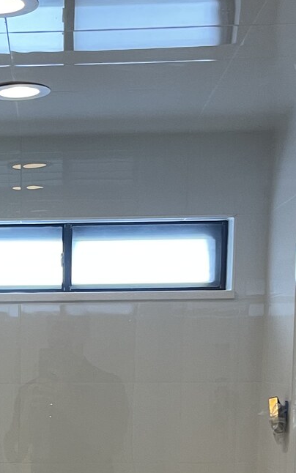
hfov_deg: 15.4
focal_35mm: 82
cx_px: -44
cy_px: 507
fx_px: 1058
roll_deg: +0.4
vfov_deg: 23.8
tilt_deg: -6.7
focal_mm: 5.1
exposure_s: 1/60
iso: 80
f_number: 1.6
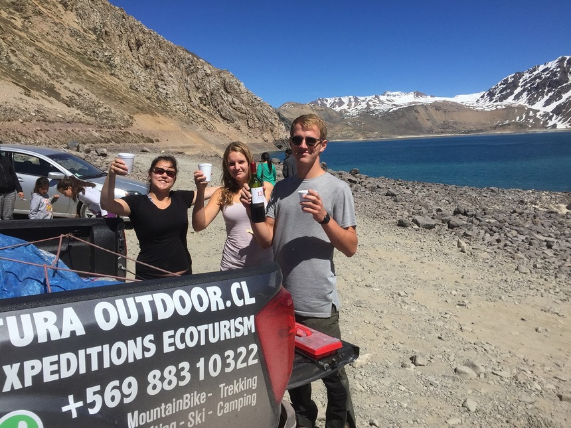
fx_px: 478
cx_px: 286
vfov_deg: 48.2
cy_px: 214
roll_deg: +1.6
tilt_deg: -8.3
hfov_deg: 61.7
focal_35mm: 29
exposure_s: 1/3597
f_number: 2.2
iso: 32
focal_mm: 4.15
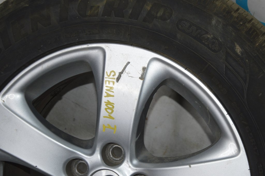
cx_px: 132
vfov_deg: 16.5
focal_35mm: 82
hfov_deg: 24.6
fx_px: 607
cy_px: 88
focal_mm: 55
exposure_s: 1/60
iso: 720
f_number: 5.6
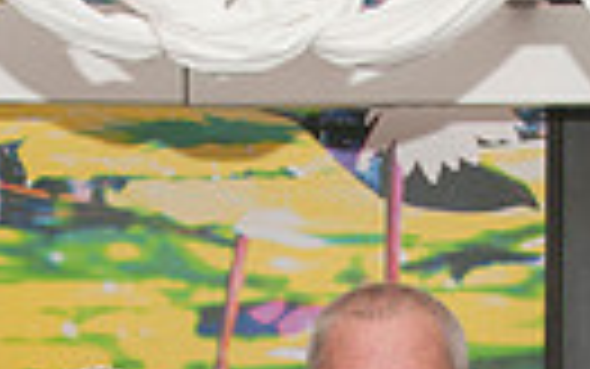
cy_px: 745
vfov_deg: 7.2
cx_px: 365
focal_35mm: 176
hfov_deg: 11.9
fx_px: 2831
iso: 400
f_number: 5.6
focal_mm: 26
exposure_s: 1/60
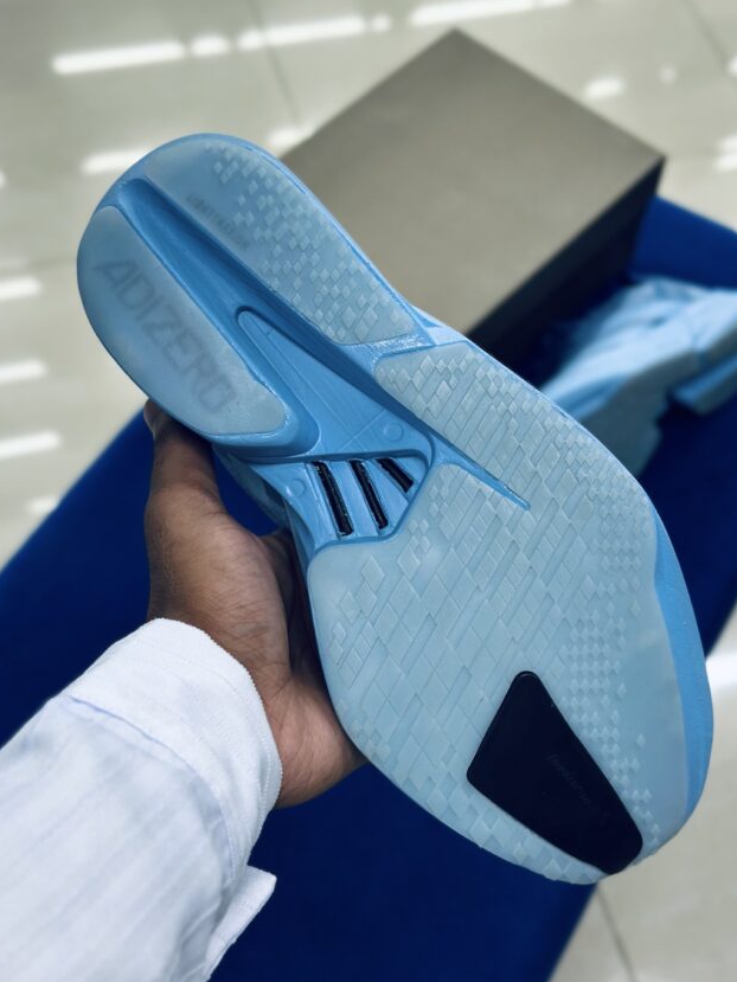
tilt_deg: -54.2
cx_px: 406
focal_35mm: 54
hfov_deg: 27.0
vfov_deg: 35.5
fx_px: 1533
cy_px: 518
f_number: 1.78
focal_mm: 6.86
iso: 64
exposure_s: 1/100
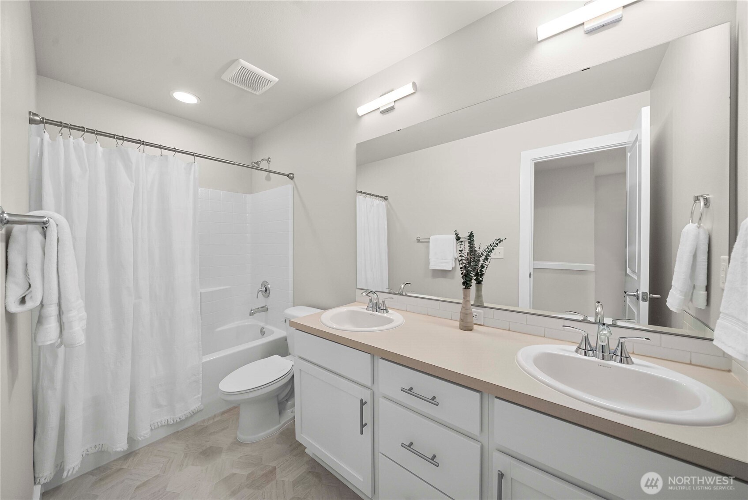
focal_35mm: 12
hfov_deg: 112.6
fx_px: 249
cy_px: 250
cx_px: 374
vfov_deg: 90.1
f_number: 7.1
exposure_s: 1/25
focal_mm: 12
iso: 1000
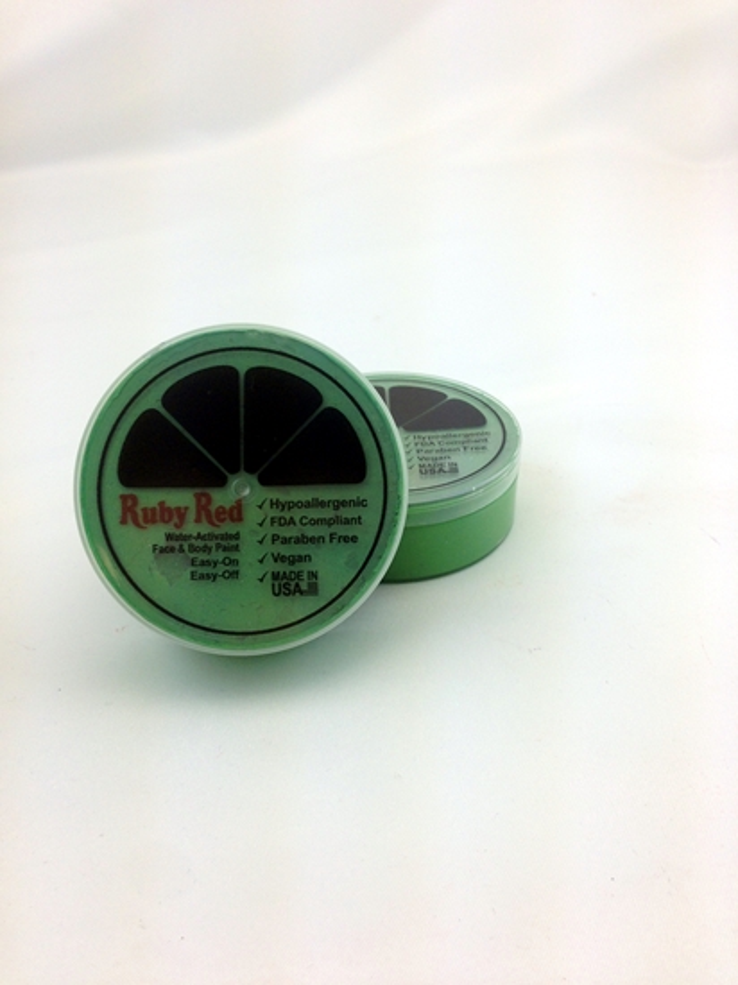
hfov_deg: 42.9
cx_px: 369
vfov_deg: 55.4
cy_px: 492
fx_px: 939
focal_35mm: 33
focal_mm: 4.12
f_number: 2.4
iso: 50
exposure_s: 1/162
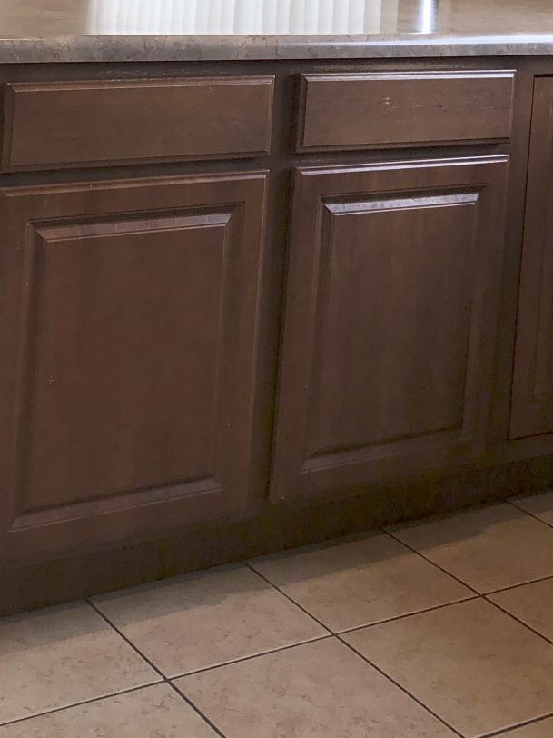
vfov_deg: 26.0
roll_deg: -3.9
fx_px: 1470
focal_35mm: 69
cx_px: 165
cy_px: -73
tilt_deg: -1.2
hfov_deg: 21.2
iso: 20
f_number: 1.8
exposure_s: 1/31
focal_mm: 4
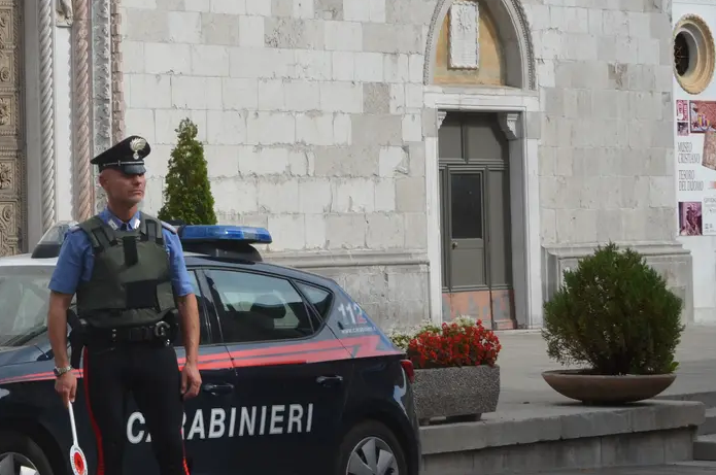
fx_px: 2841
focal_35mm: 143
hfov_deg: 14.1
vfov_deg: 9.6
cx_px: -19
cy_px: 219
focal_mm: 45
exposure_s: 1/250
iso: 100
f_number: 8
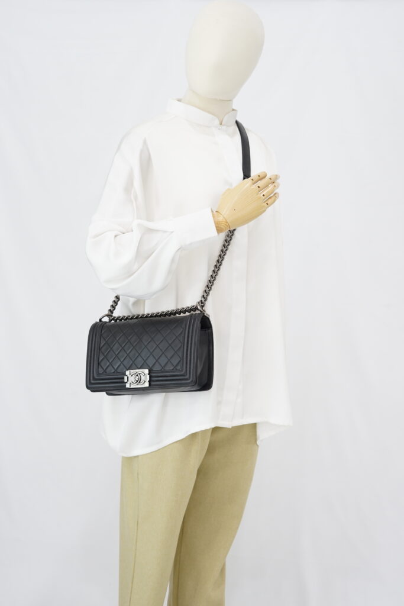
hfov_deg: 27.0
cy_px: 303
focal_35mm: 50
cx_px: 202
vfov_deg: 39.6
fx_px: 841
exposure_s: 1/6
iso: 640
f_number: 6.3
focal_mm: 50
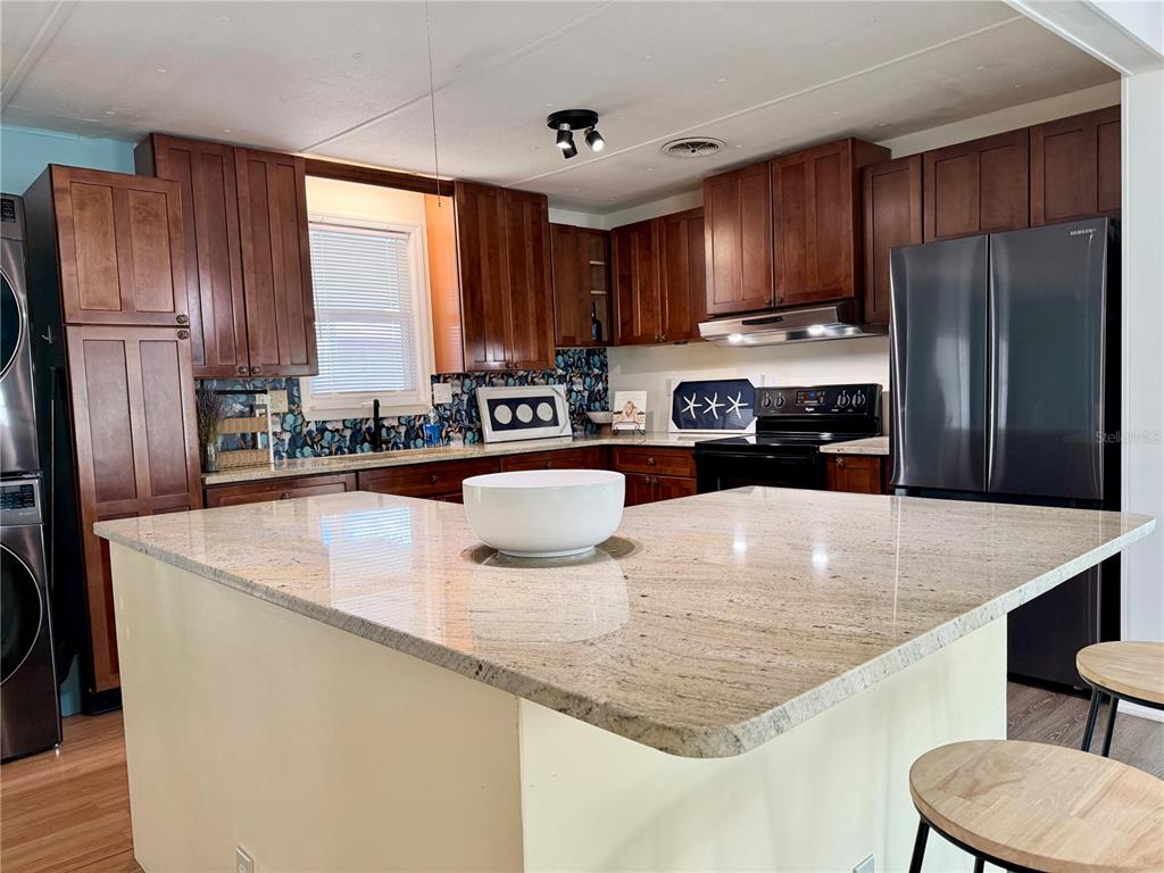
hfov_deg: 71.6
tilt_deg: -4.6
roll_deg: +2.7
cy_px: 436
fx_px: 807
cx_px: 582
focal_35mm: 24
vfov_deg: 56.8
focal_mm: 6.76
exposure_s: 1/120
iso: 200
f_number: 1.78
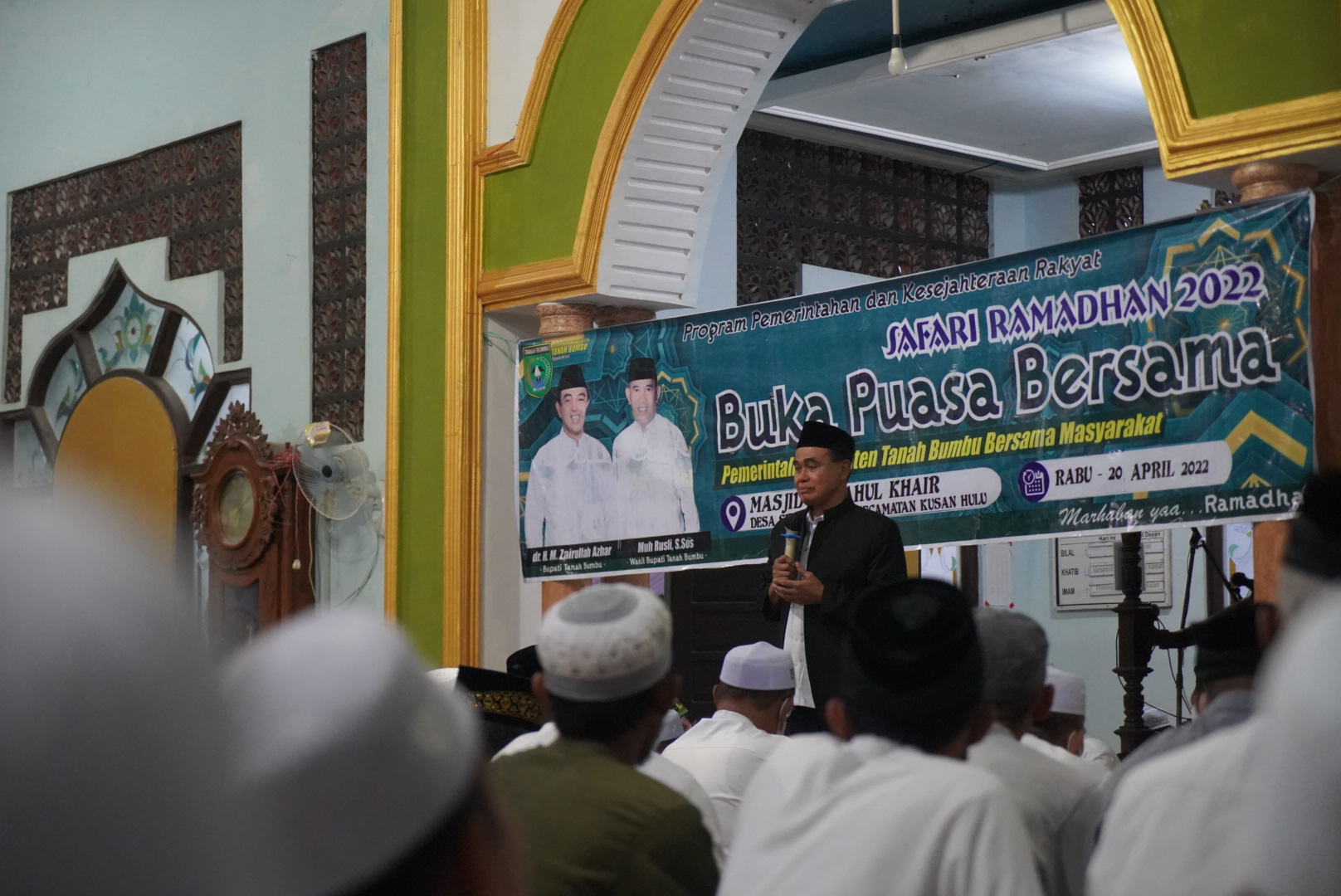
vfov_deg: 19.5
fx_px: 2609
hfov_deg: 28.8
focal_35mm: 70
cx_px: 670
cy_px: 448
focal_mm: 70
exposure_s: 1/160
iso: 10000
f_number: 4
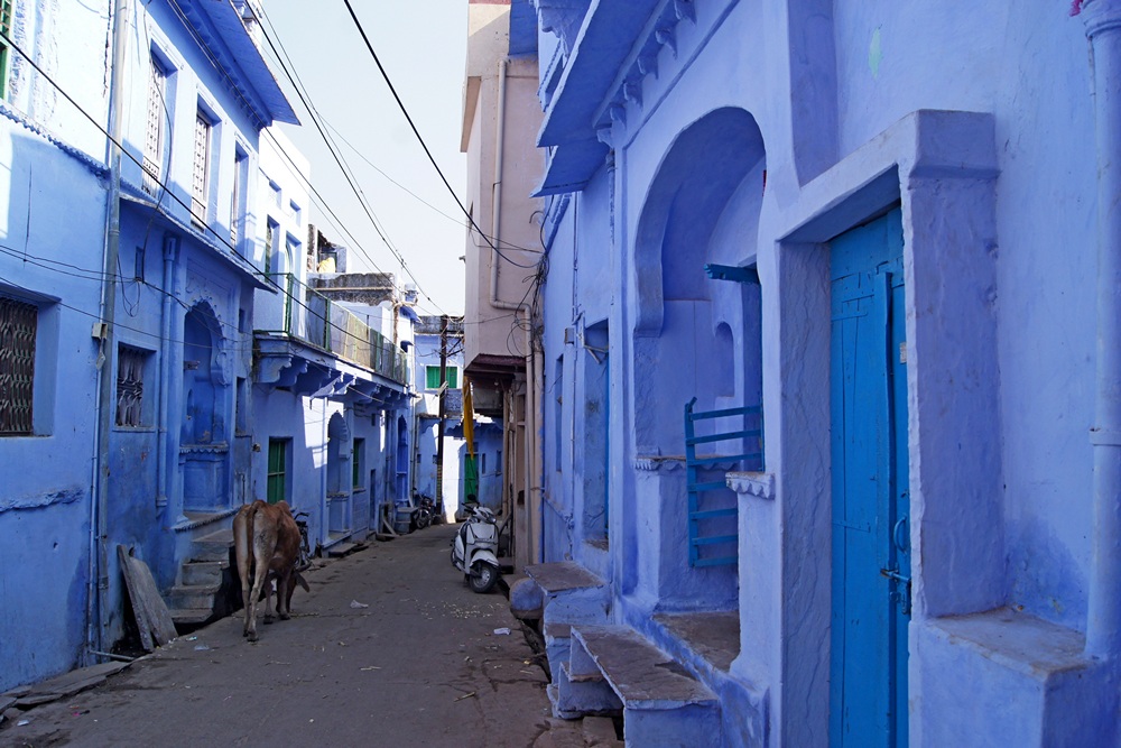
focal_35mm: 27
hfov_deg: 67.4
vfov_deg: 47.9
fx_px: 841
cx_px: 560
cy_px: 374
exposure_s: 1/320
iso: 400
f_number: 10
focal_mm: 18
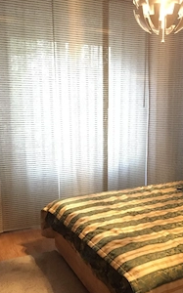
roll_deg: -1.5
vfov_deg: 48.0
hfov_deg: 30.9
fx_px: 328
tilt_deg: -13.2
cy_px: 175
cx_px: 125
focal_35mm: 41
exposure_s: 1/17
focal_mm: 4.15
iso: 400
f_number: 2.2
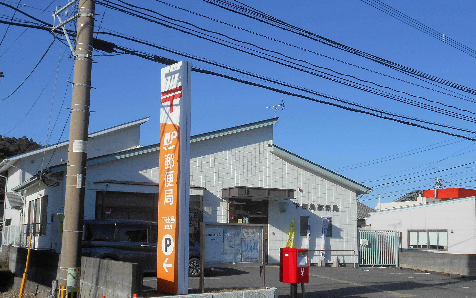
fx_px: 545
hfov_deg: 47.2
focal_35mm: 42
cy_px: 161
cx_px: 221
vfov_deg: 30.5
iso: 80
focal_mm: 6.7
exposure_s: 1/1250
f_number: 3.9
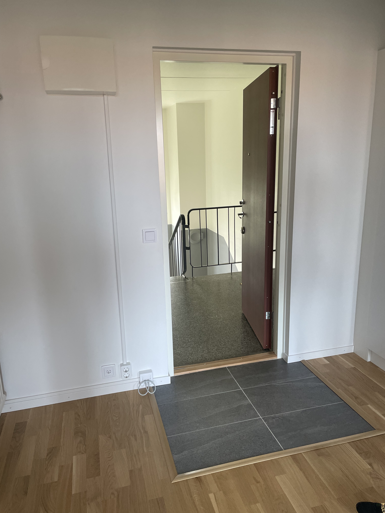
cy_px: 256
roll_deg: +2.9
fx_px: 386
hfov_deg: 53.1
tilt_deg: -14.0
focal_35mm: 26
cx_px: 192
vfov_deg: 67.3
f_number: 1.6
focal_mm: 4.2
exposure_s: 1/116
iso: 125
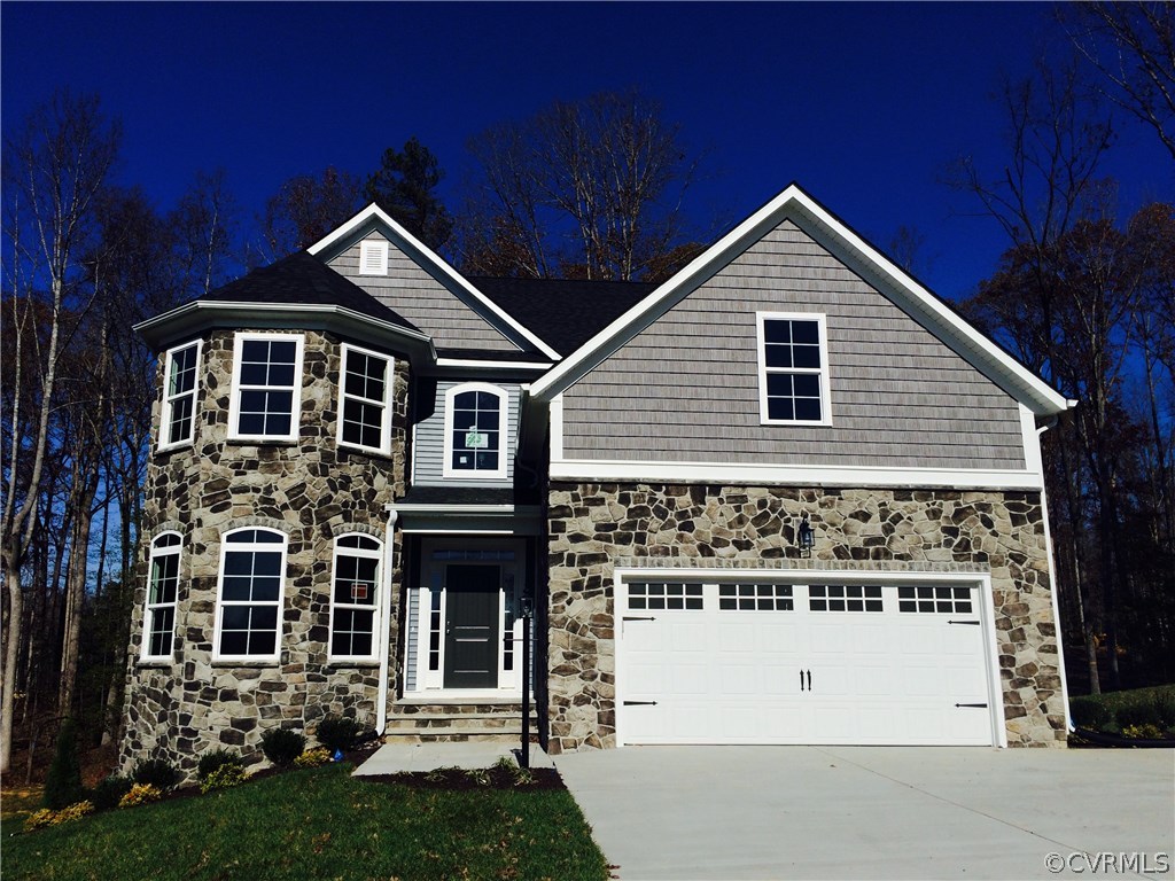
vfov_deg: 48.2
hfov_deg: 61.7
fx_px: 984
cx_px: 588
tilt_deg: +11.1
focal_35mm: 29
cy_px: 440
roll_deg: +0.5
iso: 40
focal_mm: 4.15
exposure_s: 1/6849
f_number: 2.2
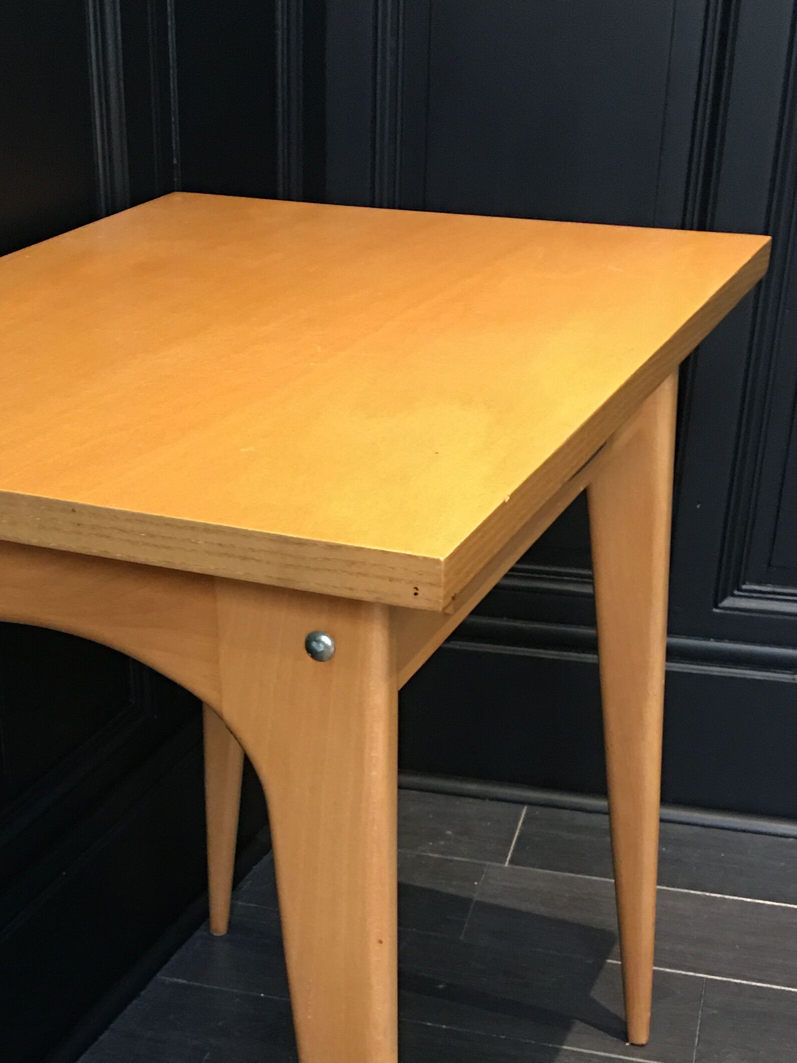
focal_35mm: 55
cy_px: 851
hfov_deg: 26.4
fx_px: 1689
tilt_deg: -27.7
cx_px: 252
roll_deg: +0.3
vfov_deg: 33.9
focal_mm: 4.15
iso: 100
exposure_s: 1/8
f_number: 2.2
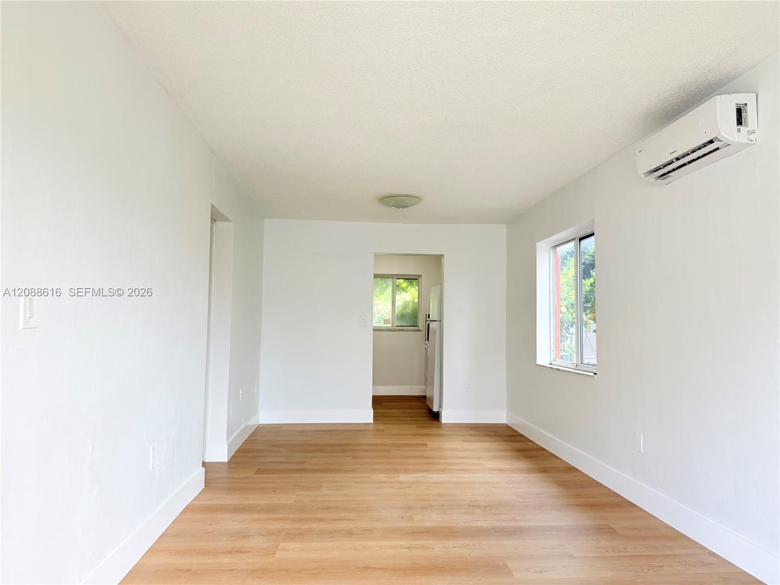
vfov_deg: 56.8
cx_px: 390
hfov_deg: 71.6
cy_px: 292
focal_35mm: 24
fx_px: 541
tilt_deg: +3.0
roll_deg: -0.4
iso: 125
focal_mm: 6.76
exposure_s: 1/121
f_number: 1.78
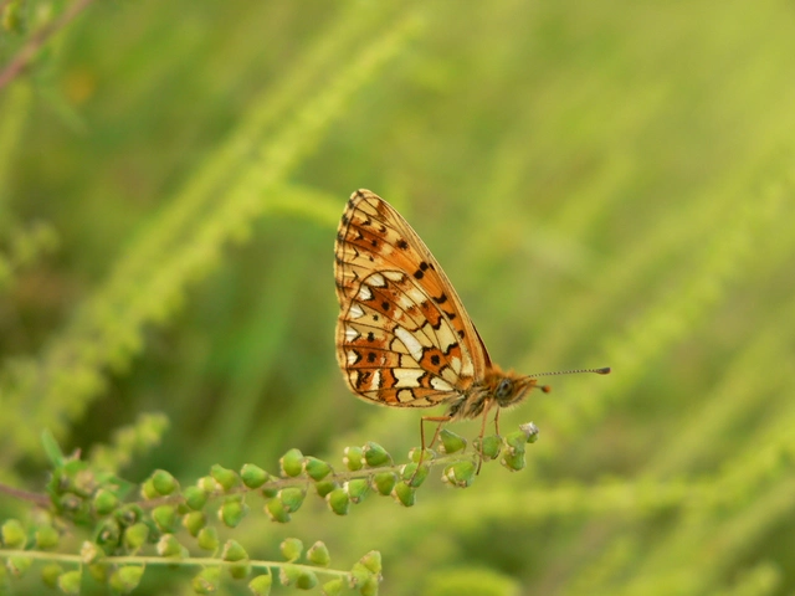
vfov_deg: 20.4
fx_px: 1654
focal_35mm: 72
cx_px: 398
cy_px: 298
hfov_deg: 27.0
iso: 100
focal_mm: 12
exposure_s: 1/60
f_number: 2.8
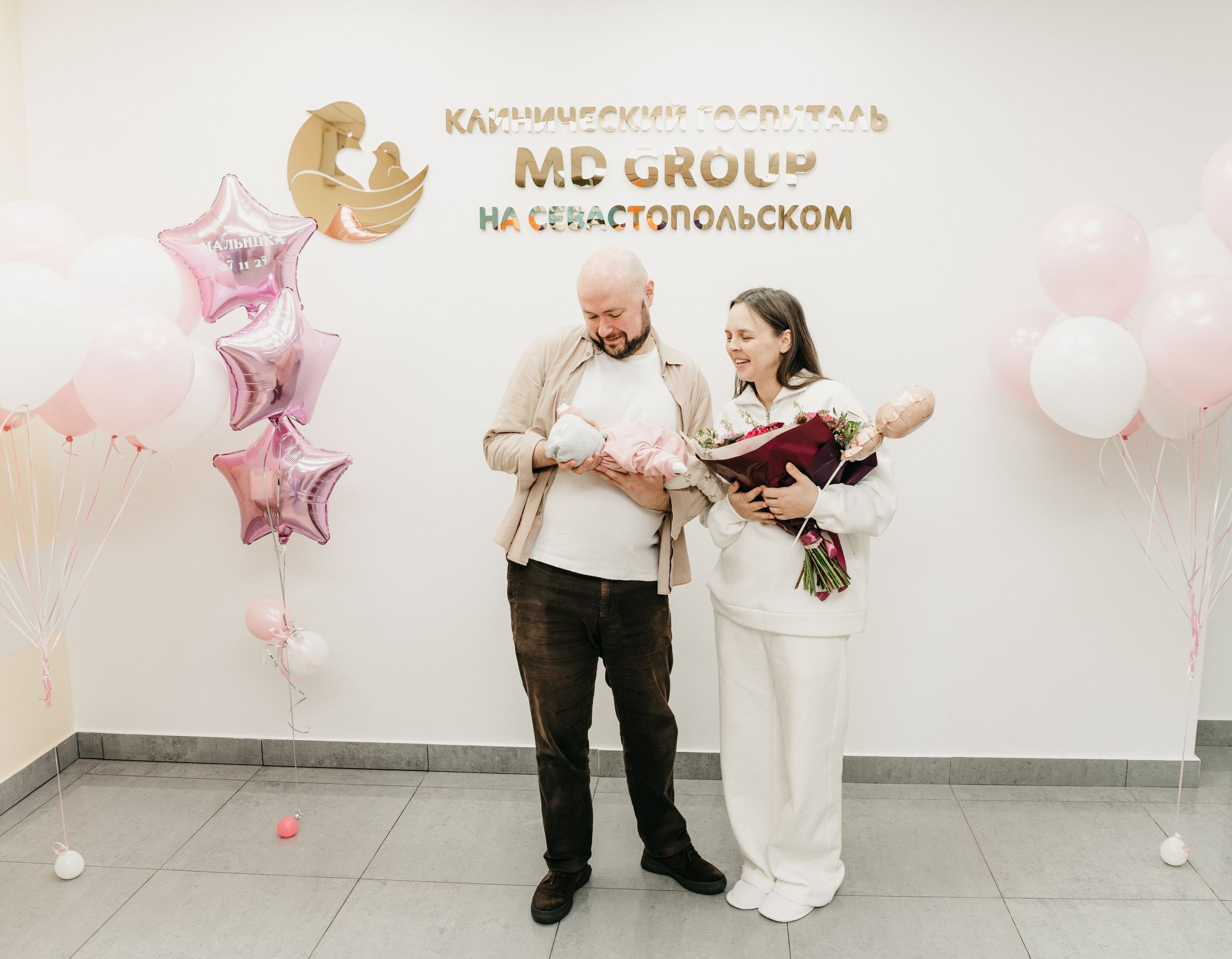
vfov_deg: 50.0
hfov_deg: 61.7
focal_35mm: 29
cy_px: 481
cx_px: 660
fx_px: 1029
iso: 250
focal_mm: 24
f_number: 4
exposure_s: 1/160
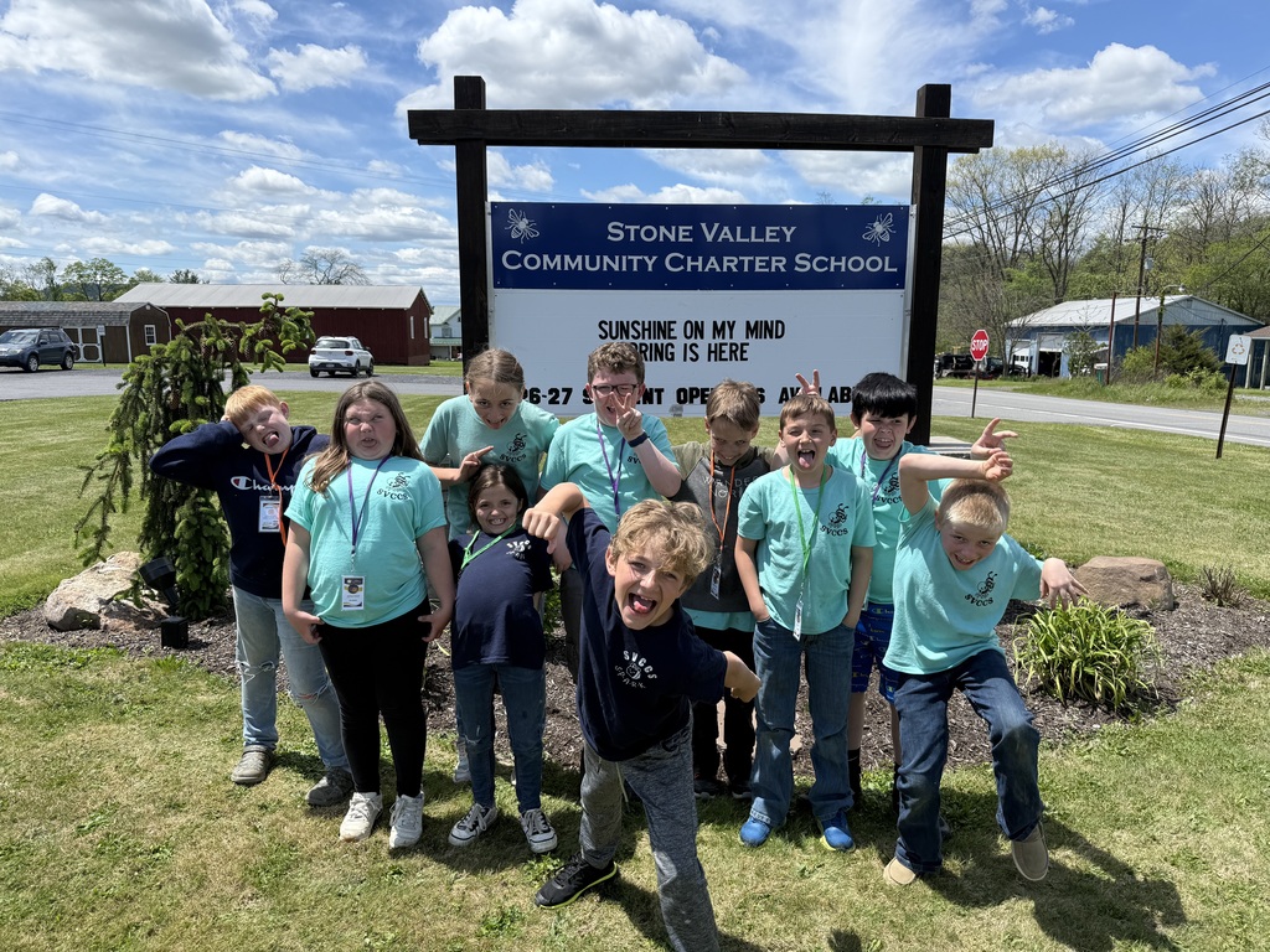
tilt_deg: -8.7
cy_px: 476
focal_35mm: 24
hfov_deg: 71.6
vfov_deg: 56.8
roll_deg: -0.1
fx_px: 881
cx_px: 635
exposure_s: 1/3584
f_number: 1.78
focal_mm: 6.76
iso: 80
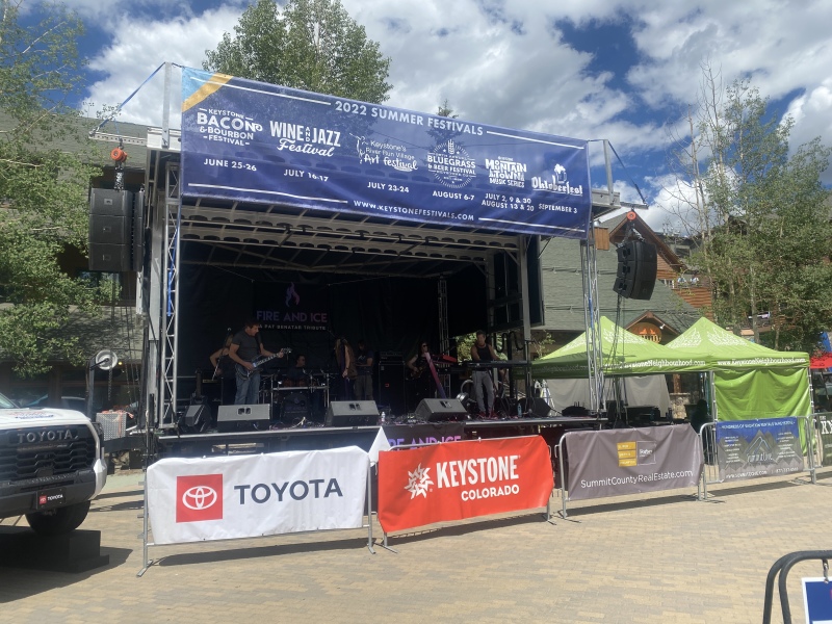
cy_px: 312
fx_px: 625
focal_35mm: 26
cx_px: 416
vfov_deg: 53.1
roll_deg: +2.1
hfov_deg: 67.3
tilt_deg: +7.8
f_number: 1.8
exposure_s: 1/3610
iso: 32
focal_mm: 4.25
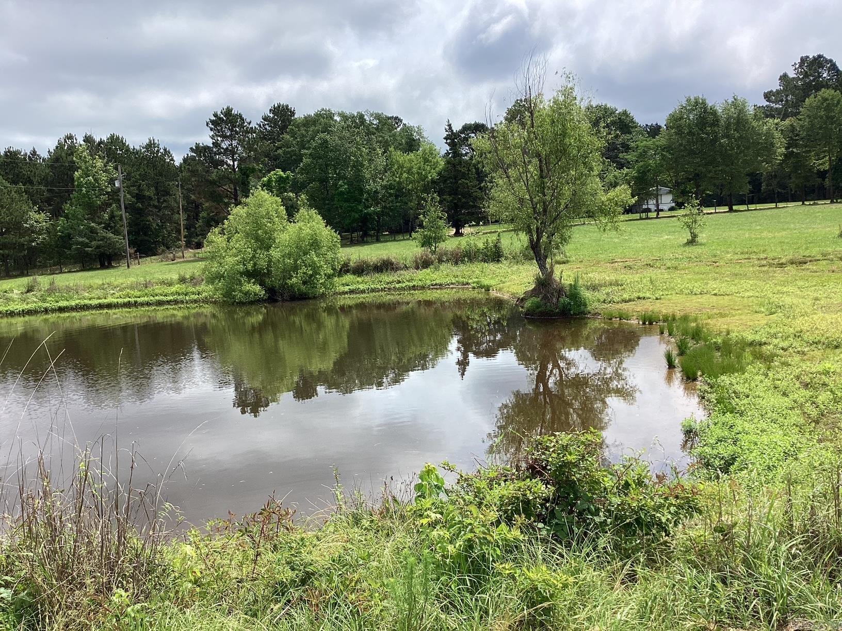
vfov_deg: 45.4
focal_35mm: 31
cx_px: 421
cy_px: 316
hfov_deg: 58.4
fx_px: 754
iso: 25
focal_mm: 3.3
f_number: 2.4
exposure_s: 1/1359
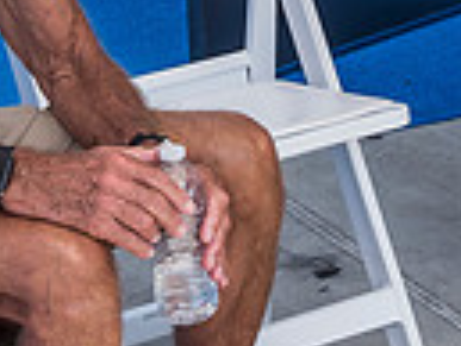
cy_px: -163
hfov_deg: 9.8
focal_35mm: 197
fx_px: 2626
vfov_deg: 7.4
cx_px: 635
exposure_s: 1/320
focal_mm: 16
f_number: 6.3
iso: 200
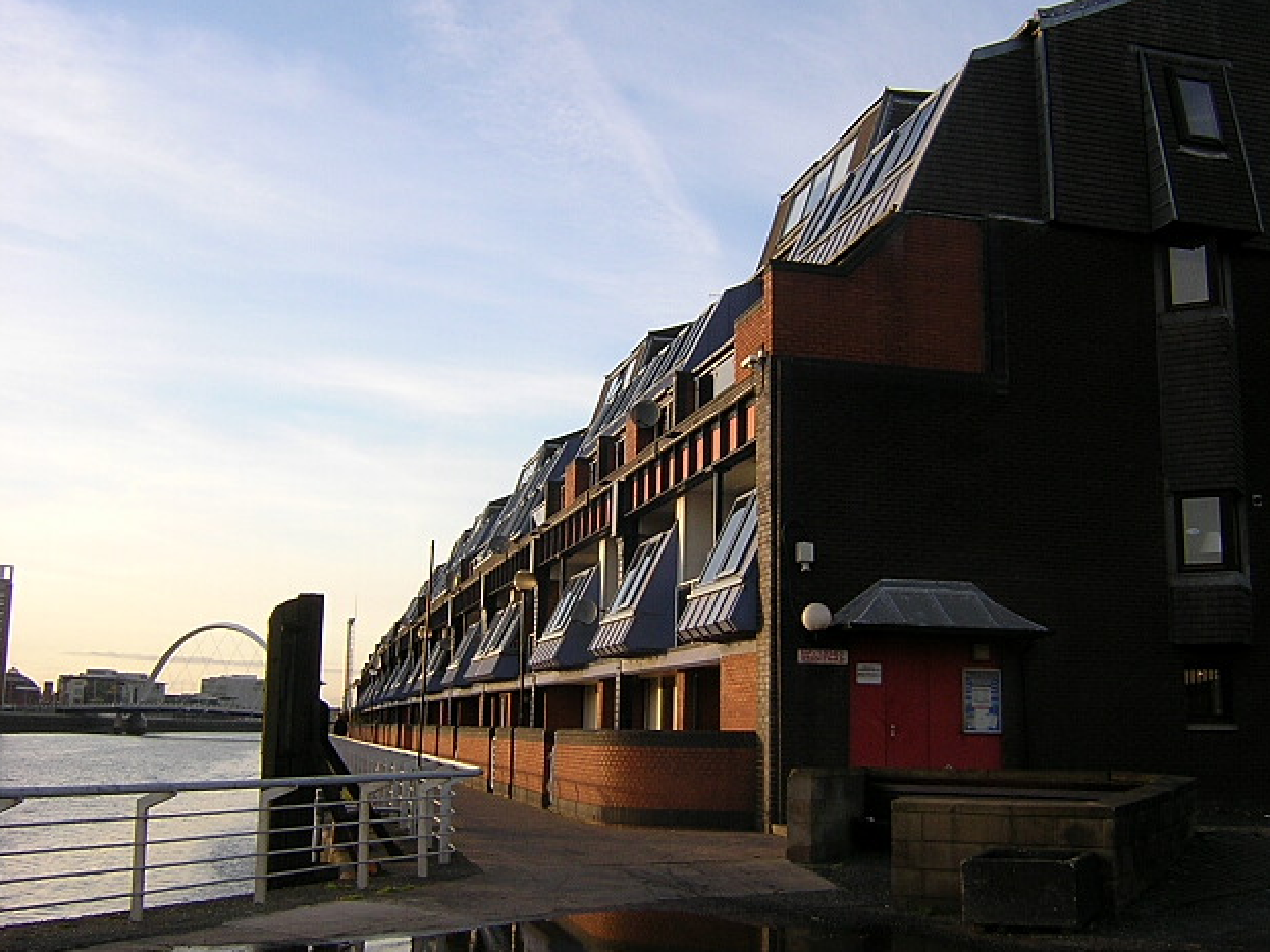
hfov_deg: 50.1
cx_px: 646
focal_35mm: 37
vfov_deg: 38.7
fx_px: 1357
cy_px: 465
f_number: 5.2
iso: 146
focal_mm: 4.7
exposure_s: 1/144
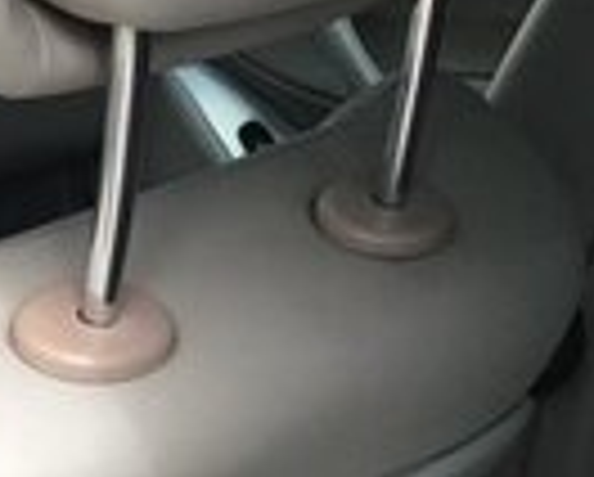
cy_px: 659
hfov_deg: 13.6
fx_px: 2482
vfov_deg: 10.7
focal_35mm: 141
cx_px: 500
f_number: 2.2
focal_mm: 4.15
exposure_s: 1/219
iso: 25
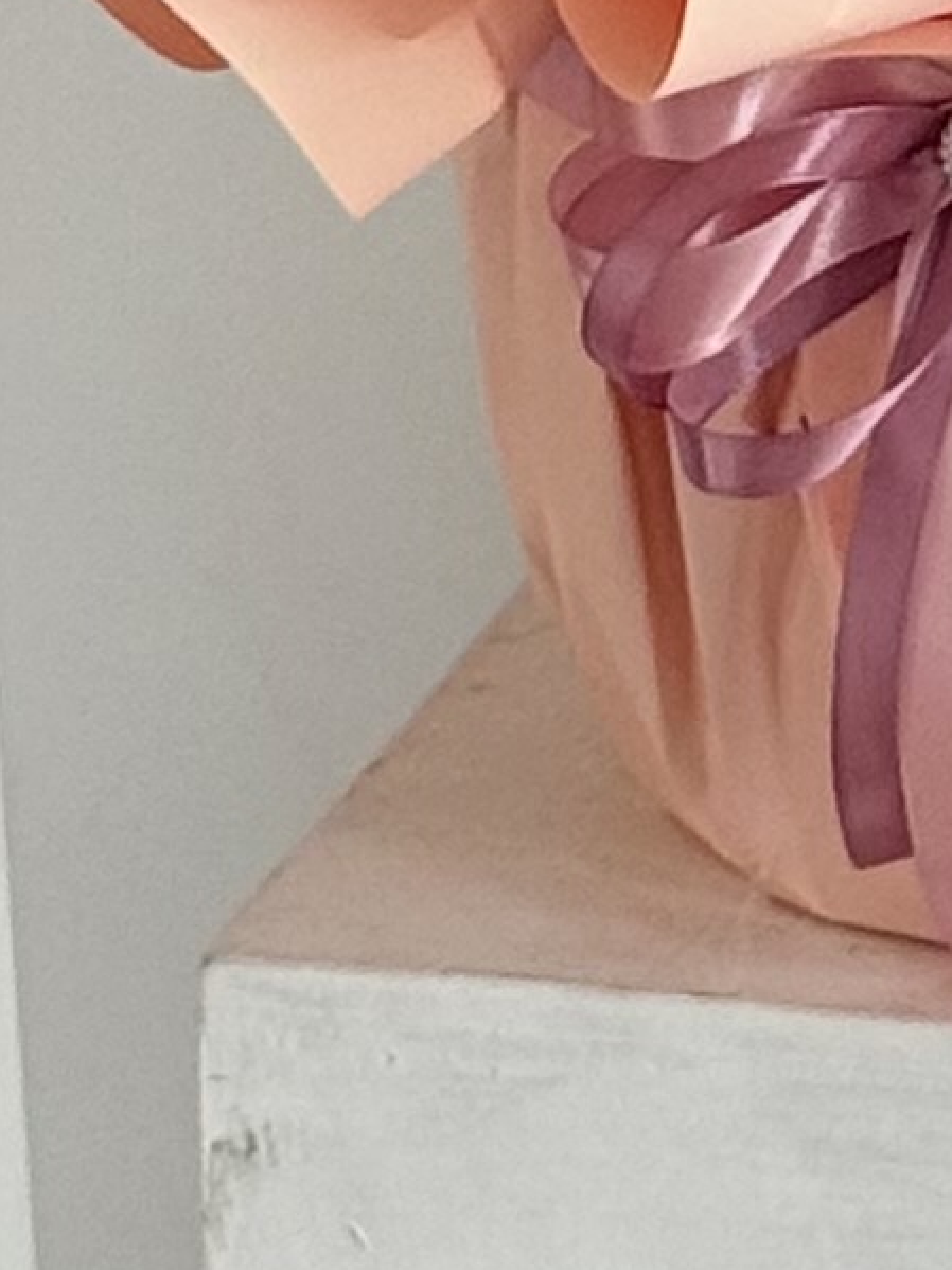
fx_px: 11848
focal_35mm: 323
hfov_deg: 4.6
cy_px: -2604
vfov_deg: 5.7
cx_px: -93
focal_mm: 6.76
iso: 100
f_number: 1.78
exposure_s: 1/74
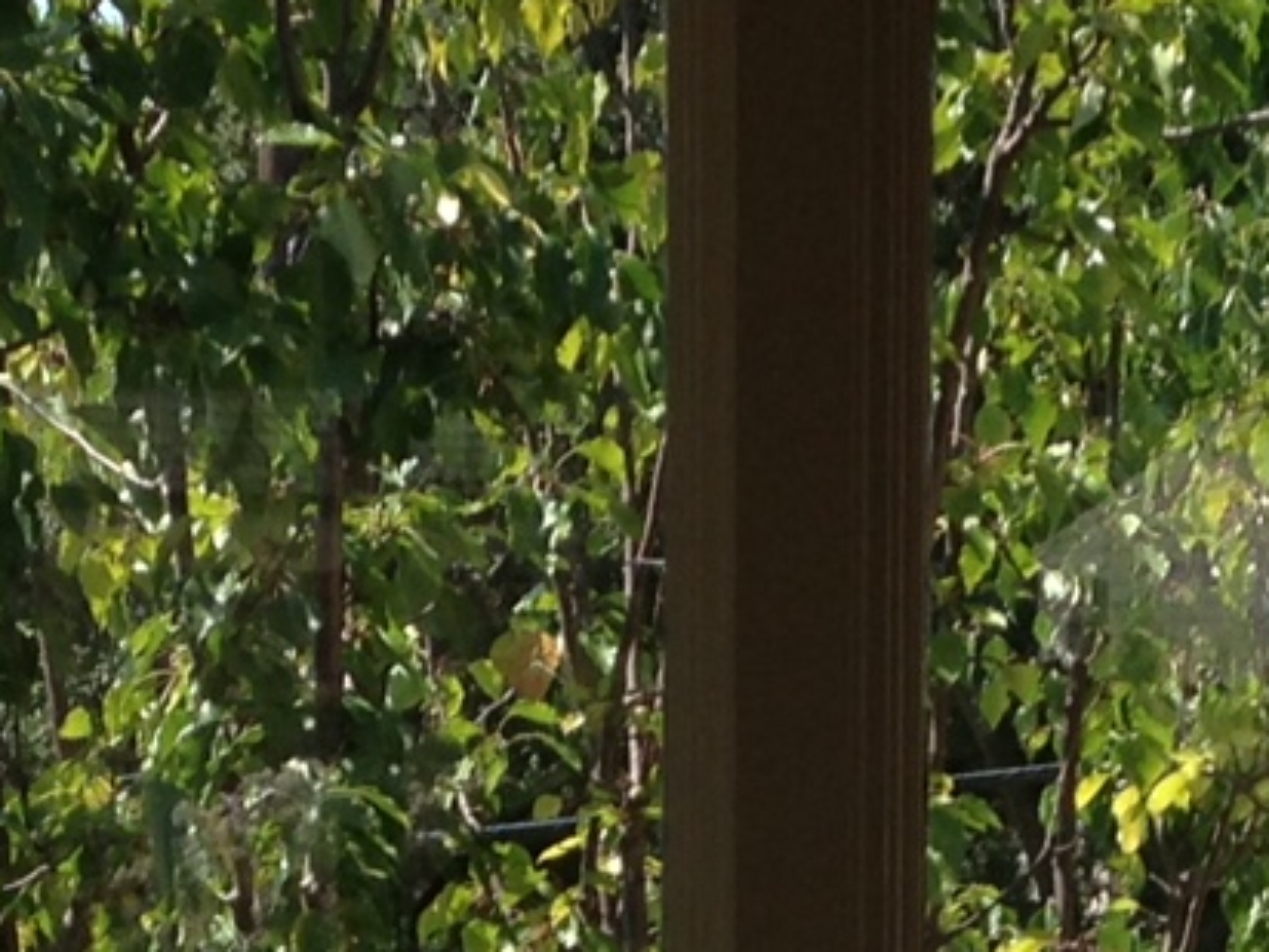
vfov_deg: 8.7
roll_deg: -1.9
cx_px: 764
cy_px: 1624
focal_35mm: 164
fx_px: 6012
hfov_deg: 12.0
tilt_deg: -11.0
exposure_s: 1/220
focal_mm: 4.12
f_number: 2.4
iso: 50
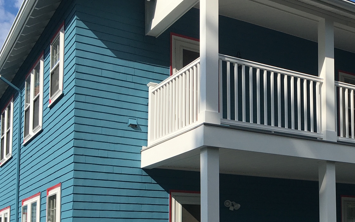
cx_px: 289
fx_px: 522
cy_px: 202
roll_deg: +2.1
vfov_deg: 23.3
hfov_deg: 36.2
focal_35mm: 54
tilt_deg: +5.3
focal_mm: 4.15
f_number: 2.2
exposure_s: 1/2079
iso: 25
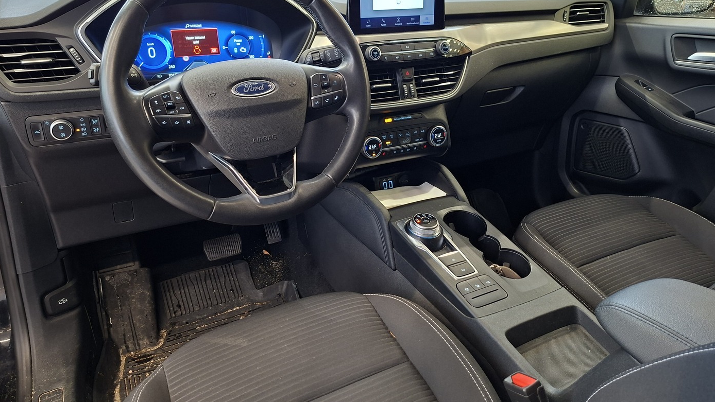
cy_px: 155
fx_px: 493
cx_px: 353
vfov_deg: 44.1
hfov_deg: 71.9
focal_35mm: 26
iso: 250
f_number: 1.8
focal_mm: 5.54
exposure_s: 1/50
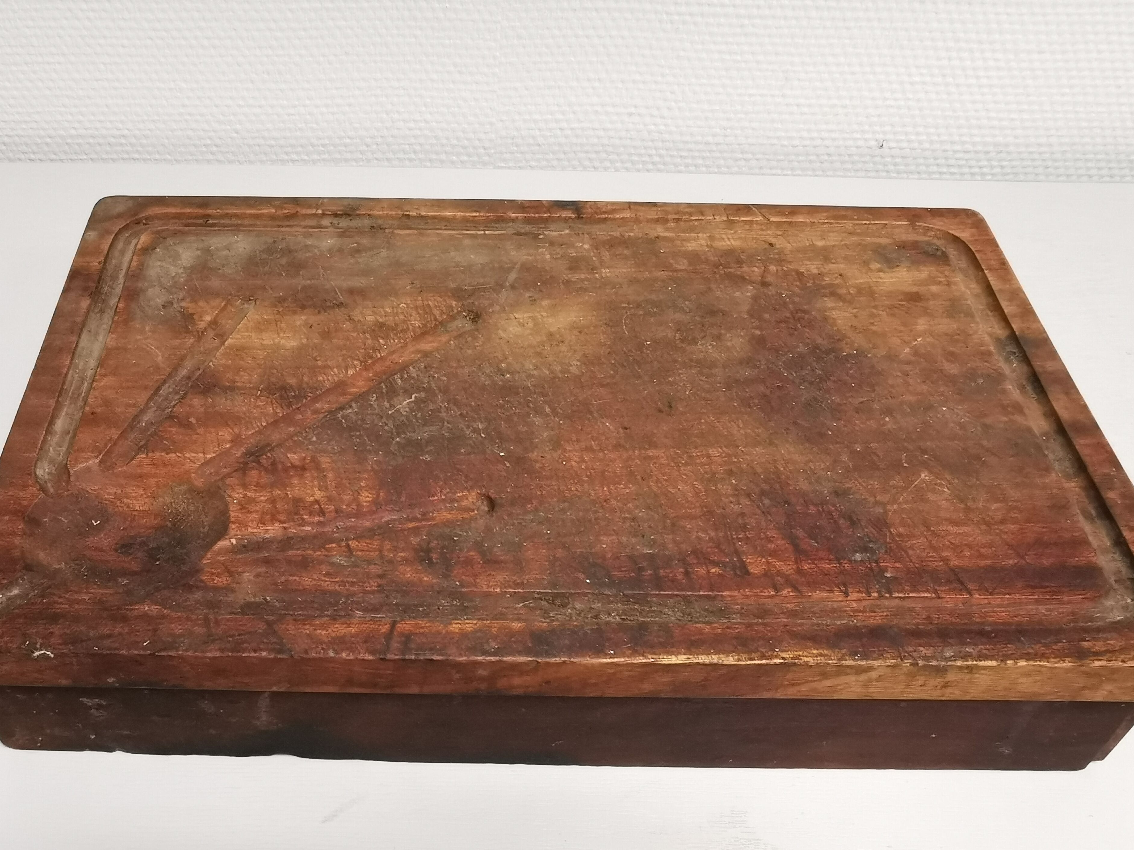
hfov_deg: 56.8
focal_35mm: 32
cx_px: 556
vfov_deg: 44.0
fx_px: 1048
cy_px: 504
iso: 320
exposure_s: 1/33.3
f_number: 2.2
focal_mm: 2.26
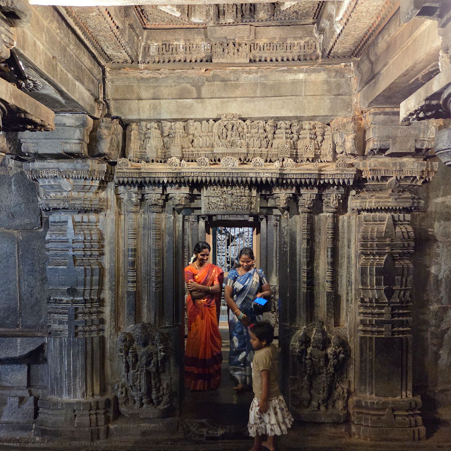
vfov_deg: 57.2
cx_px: 232
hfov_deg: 57.3
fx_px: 413
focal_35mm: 28
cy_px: 251
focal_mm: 5.4
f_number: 1.8
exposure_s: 1/100
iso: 2000
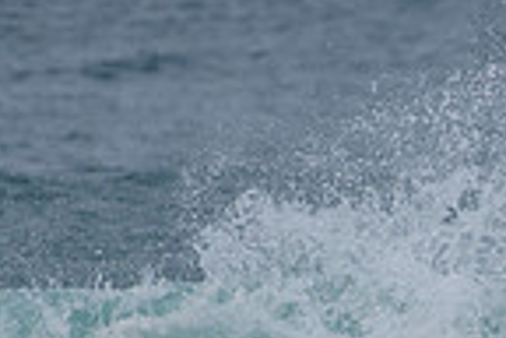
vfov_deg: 0.7
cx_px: 643
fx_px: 28320
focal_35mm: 2015
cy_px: 435
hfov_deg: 1.0
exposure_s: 1/2000
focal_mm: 500
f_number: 5.6
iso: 180
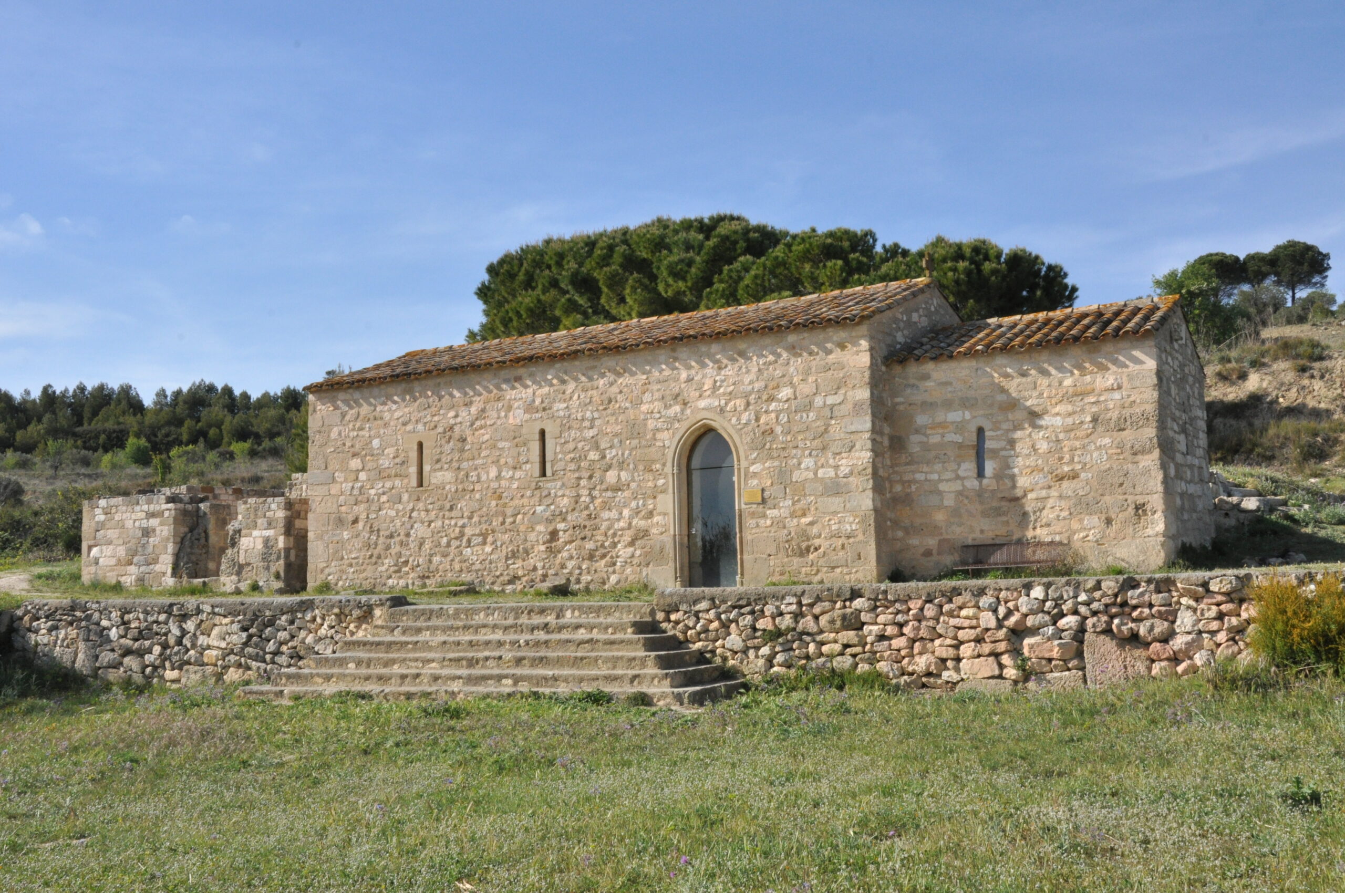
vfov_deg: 35.4
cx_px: 672
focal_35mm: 38
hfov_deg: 51.3
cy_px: 446
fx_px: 1399
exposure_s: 1/320
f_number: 22
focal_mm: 25
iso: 800
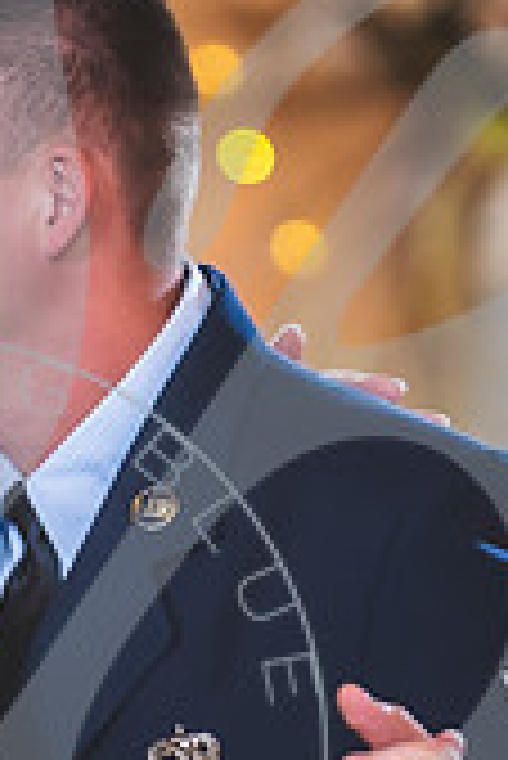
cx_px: 112
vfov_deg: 3.9
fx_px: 11216
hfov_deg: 2.6
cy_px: 409
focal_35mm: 531
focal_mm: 200
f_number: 2.8
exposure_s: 1/200
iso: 1000
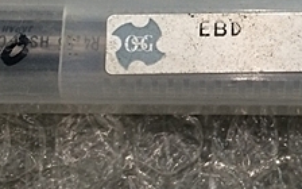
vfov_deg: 14.8
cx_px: 287
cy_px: 42
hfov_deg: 22.8
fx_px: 724
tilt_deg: -83.3
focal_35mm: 88
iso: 80
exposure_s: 1/30
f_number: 2.2
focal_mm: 4.15
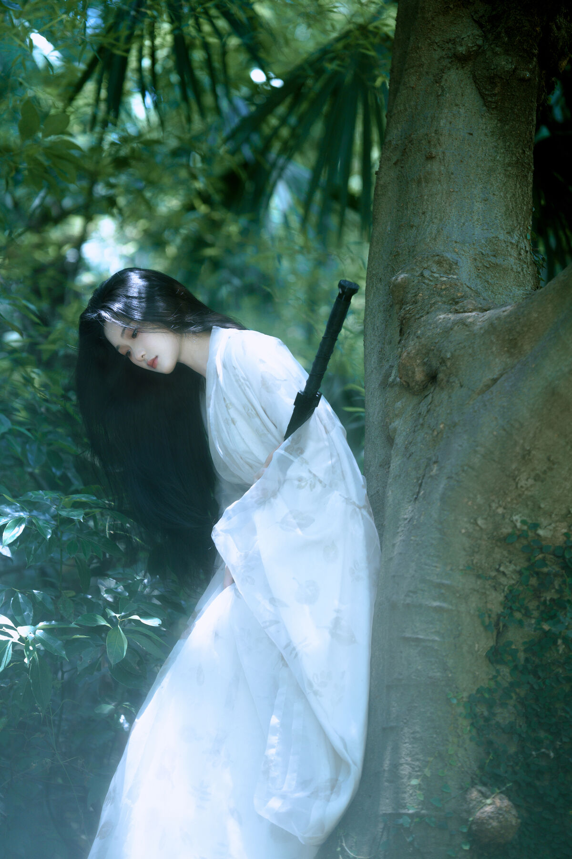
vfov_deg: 23.9
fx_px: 2026
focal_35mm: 85
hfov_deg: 16.1
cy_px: 430
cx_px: 286
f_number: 1.8
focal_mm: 85
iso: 250
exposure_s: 1/800
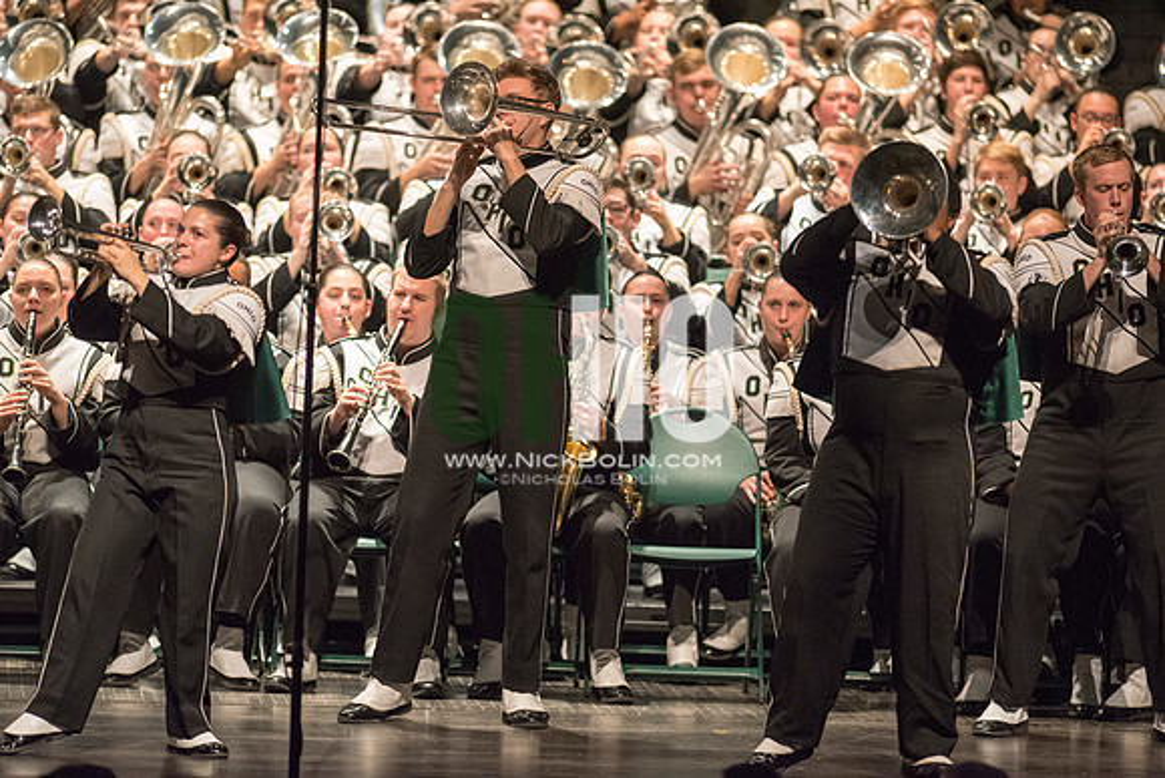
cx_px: 582
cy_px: 389
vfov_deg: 4.6
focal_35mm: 300
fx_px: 9710
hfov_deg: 6.9
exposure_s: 1/500
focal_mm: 300
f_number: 2.8
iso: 4000
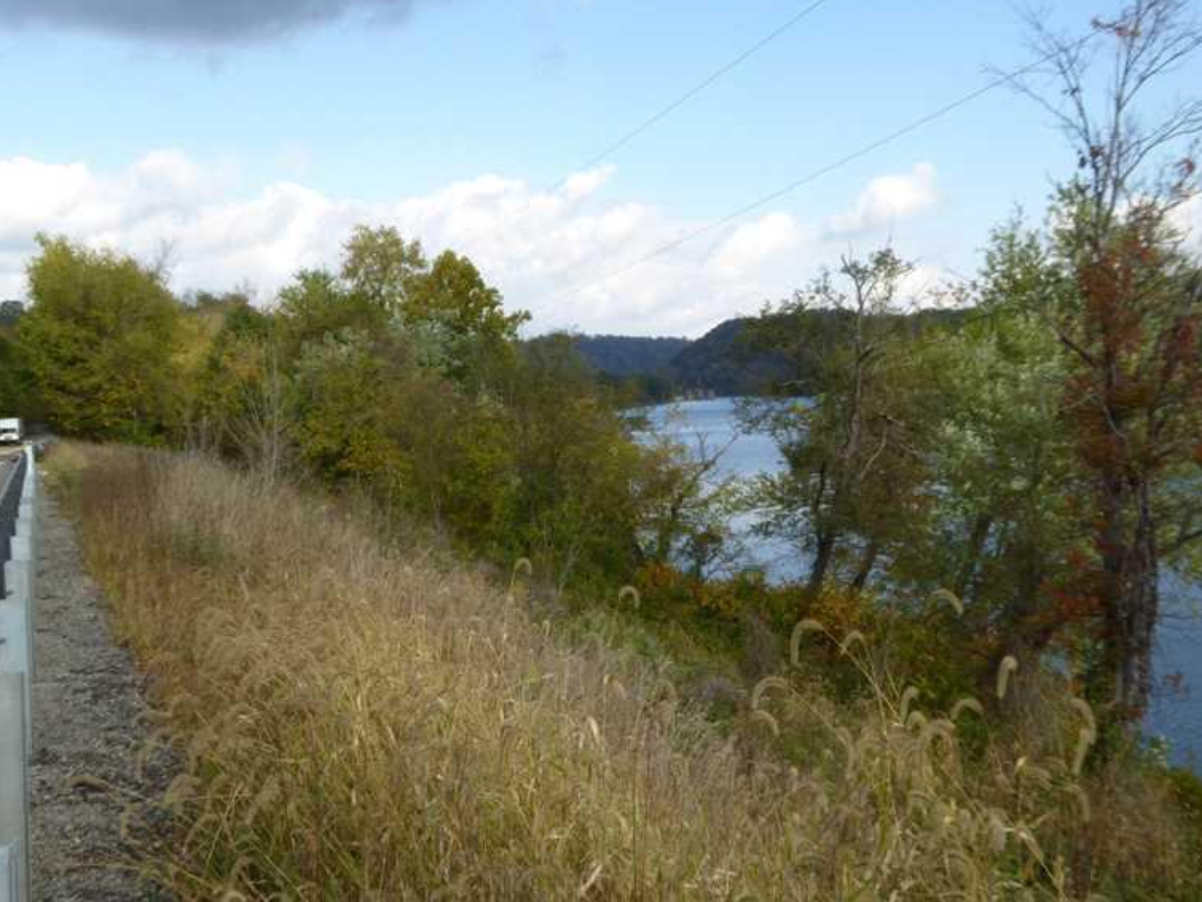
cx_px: 580
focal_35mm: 35
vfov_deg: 40.7
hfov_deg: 52.6
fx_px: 1216
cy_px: 464
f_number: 5.6
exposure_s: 1/160
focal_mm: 5.8
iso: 100
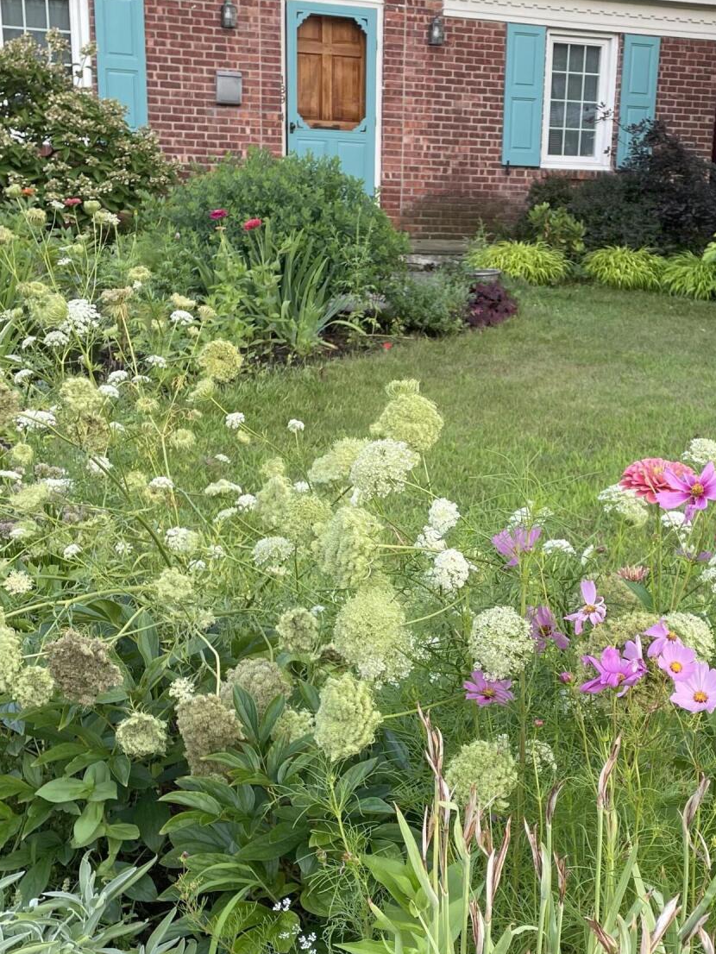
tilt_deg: -16.2
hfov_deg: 30.6
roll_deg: -3.9
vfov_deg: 40.3
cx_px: 495
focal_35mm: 47
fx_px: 1296
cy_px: 568
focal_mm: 4.2
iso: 32
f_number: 1.6
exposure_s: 1/121
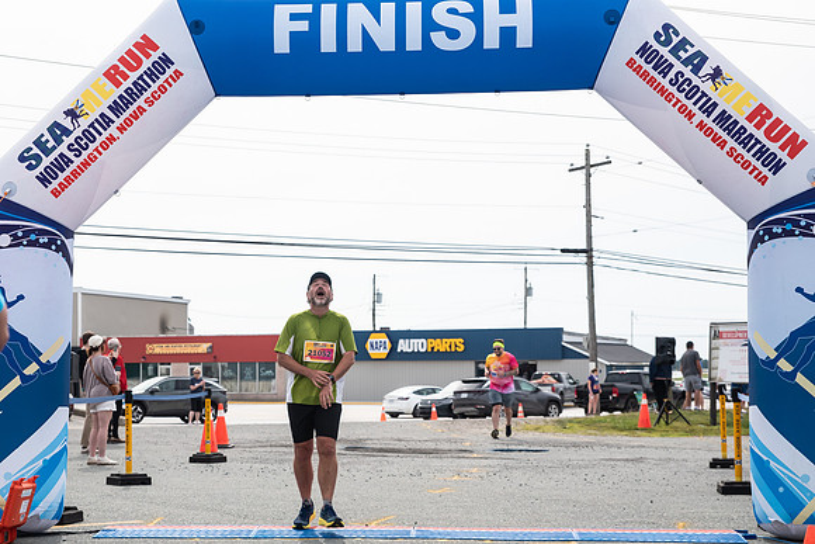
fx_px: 1497
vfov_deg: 20.6
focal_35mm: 66
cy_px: 336
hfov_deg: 30.4
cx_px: 312
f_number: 4
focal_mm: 52
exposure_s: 1/3200
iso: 800
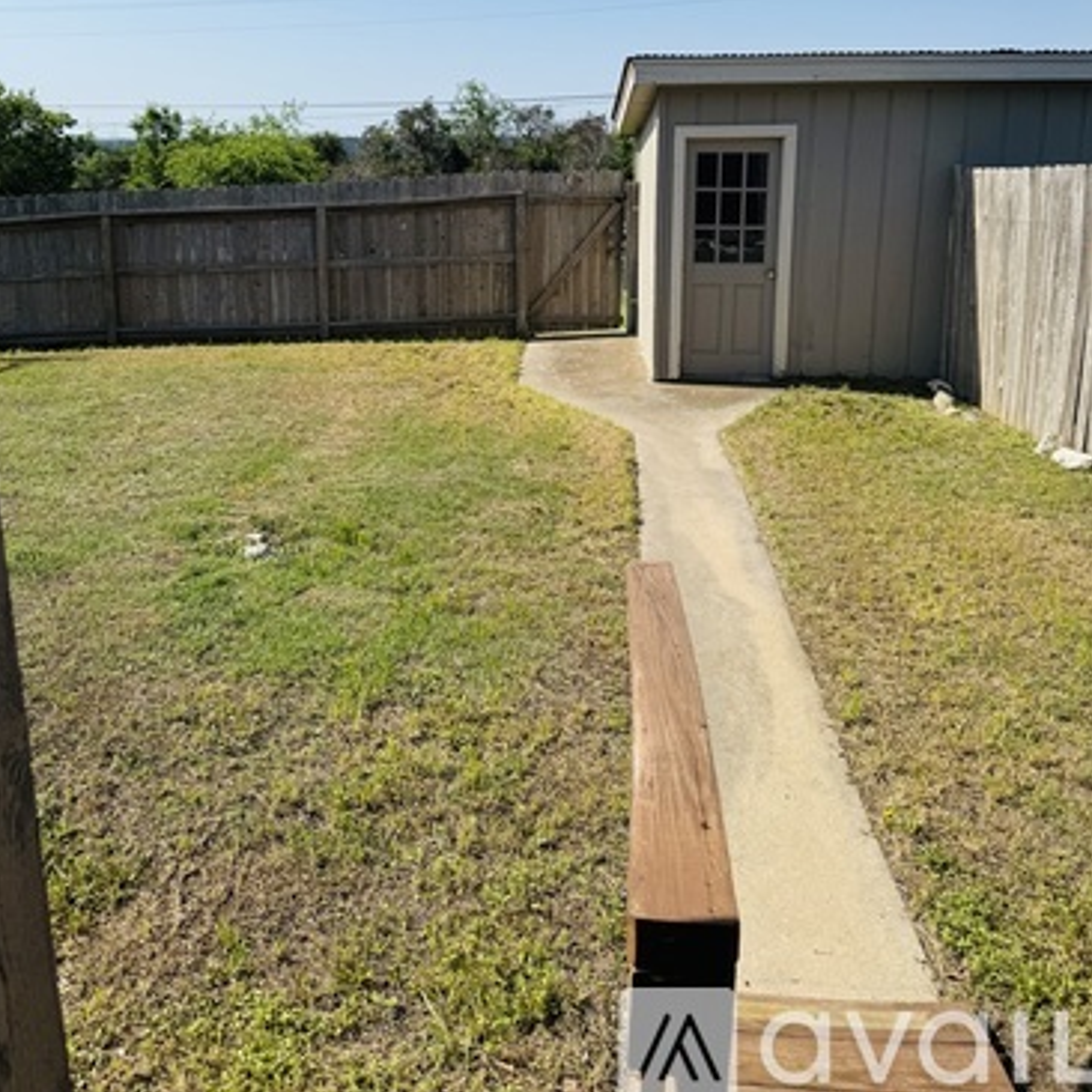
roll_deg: +0.8
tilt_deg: -13.1
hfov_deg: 55.6
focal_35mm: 29
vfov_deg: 54.5
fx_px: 1035
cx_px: 542
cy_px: 361
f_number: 1.78
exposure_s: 1/4950
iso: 80
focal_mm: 6.76
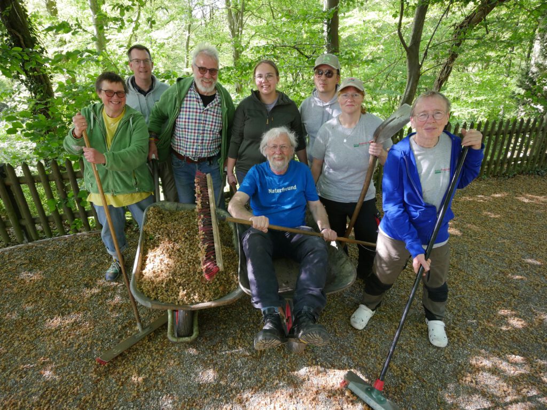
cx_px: 274
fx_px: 316
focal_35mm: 20
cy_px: 205
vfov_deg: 66.0
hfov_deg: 81.7
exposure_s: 1/60
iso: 500
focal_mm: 10
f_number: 4
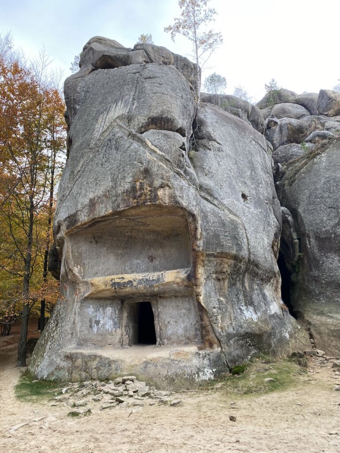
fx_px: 340
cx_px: 170
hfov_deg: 53.1
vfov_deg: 67.3
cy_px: 226
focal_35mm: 26
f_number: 1.8
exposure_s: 1/121
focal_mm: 4.25
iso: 50
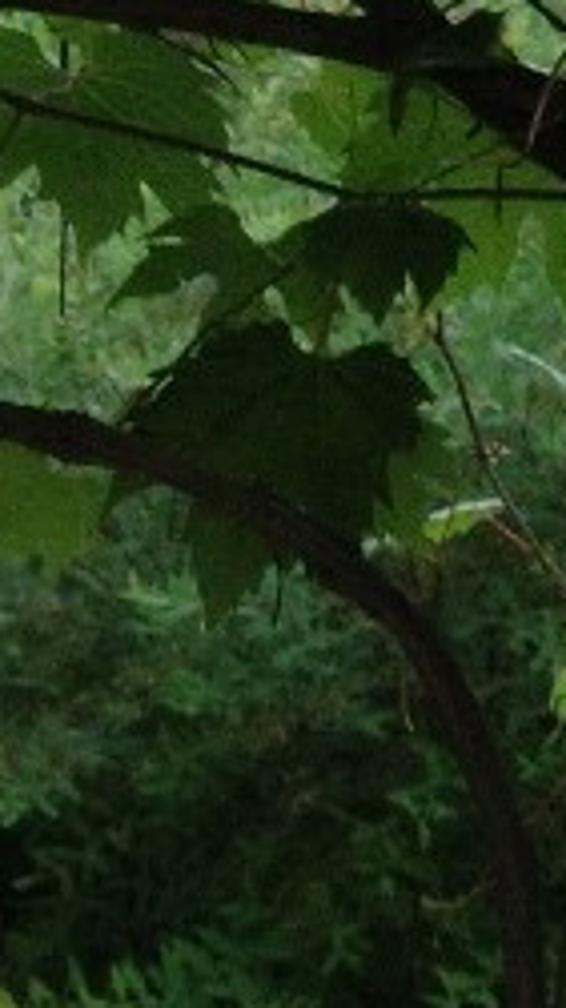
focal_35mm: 320
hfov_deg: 3.6
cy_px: 988
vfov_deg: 6.7
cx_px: -1778
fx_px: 8547
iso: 1600
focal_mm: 26
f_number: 7.1
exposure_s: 1/125
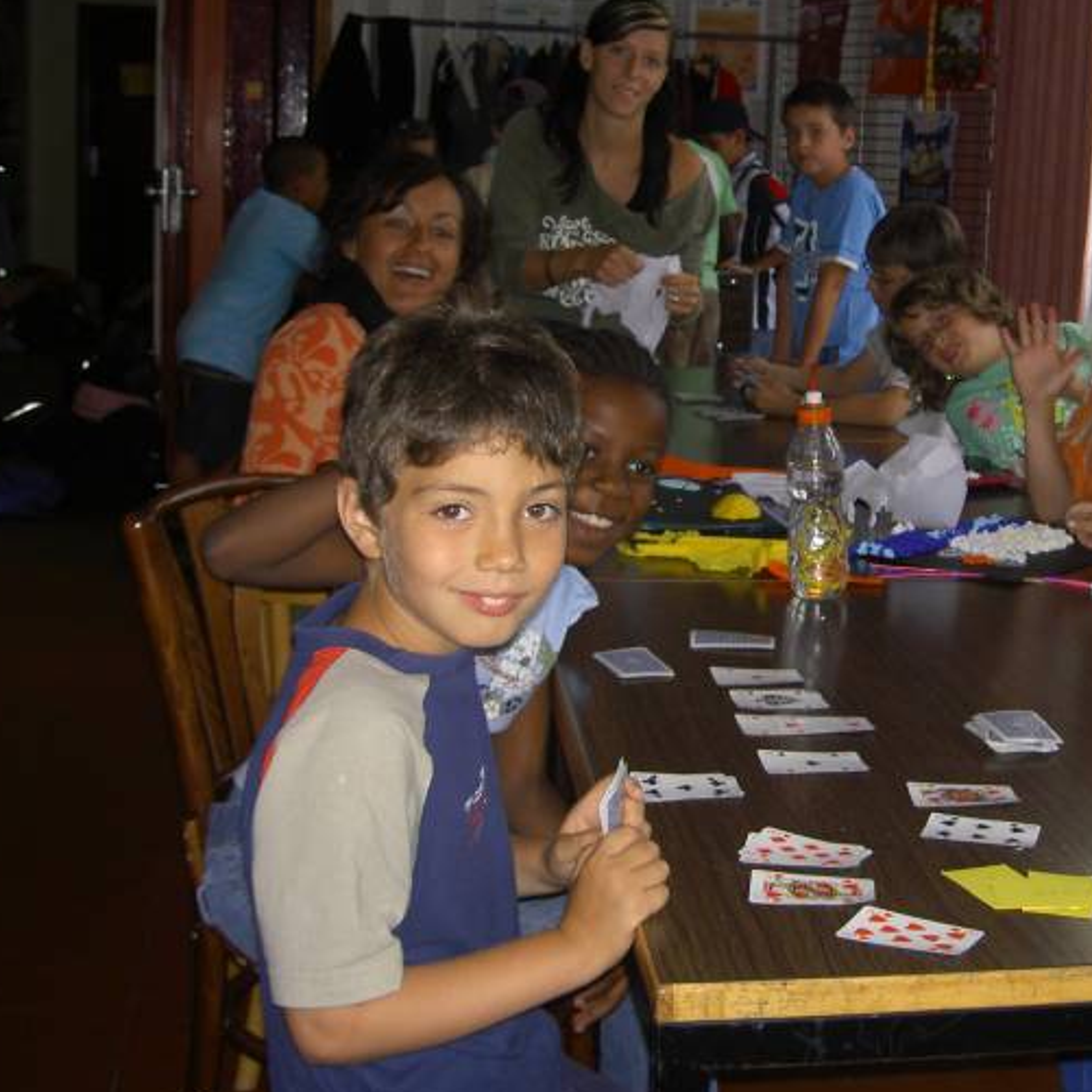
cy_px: 469
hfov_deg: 30.6
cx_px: 804
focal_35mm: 55
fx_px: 1963
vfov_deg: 31.0
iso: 100
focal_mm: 8
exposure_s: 1/60
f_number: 2.8
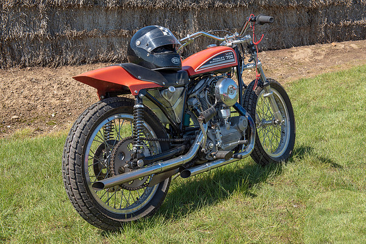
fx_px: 488
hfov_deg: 41.1
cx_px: 183
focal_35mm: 48
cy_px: 122
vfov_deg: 28.1
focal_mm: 48
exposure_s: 1/160
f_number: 8
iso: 100
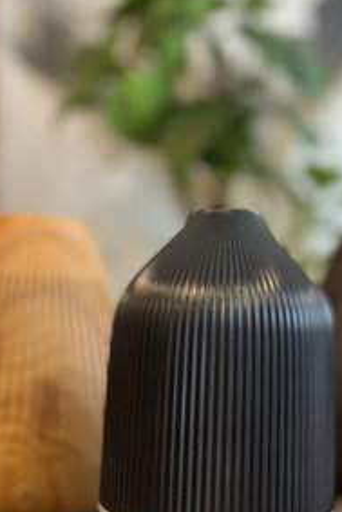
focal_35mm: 47
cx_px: 230
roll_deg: -1.7
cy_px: 318
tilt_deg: -1.1
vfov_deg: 41.6
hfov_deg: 28.5
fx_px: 669
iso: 125
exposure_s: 1/50
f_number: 1.78
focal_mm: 6.76
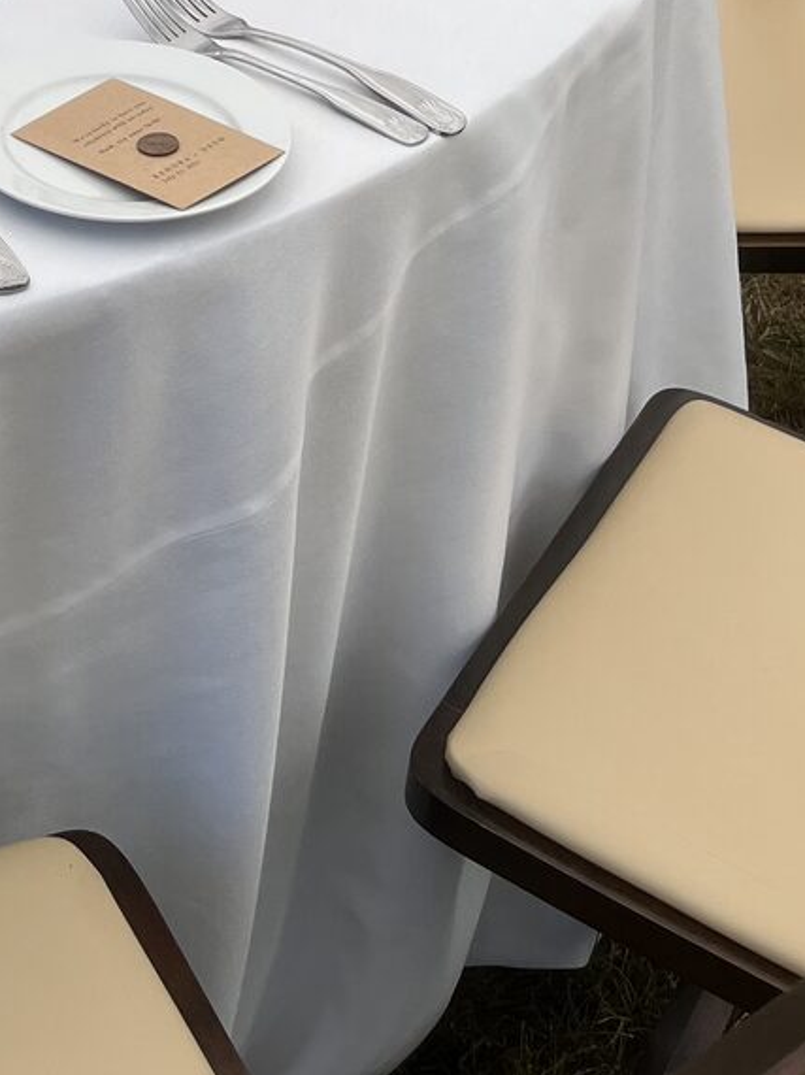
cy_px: -404
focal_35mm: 73
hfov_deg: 19.1
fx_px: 2265
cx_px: -153
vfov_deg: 23.0
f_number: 1.6
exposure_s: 1/3135
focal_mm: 5.1
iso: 50
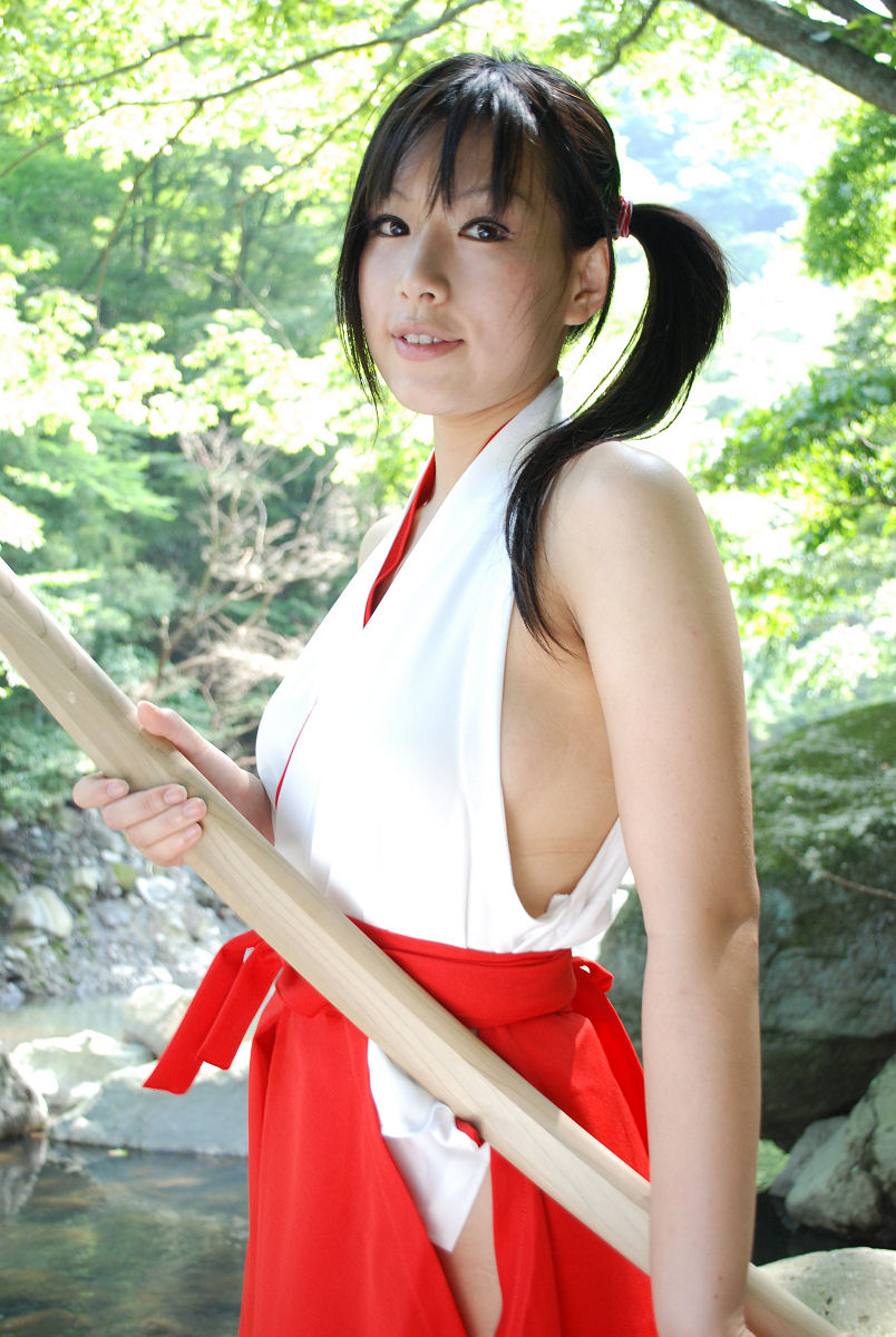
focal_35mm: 36
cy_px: 668
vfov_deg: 53.1
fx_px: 1339
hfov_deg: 37.0
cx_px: 448
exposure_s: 1/60
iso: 400
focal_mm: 24
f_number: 4.2
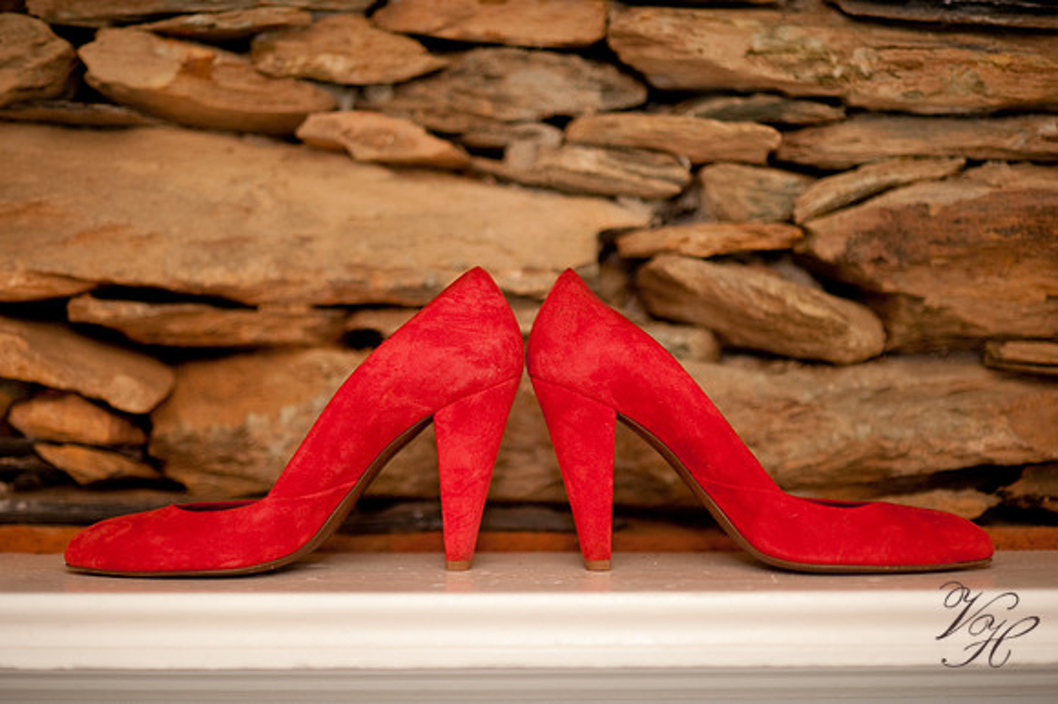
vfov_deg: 16.1
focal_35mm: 85
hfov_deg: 23.9
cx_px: 529
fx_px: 2497
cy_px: 352
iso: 200
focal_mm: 85
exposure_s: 1/125
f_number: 1.8
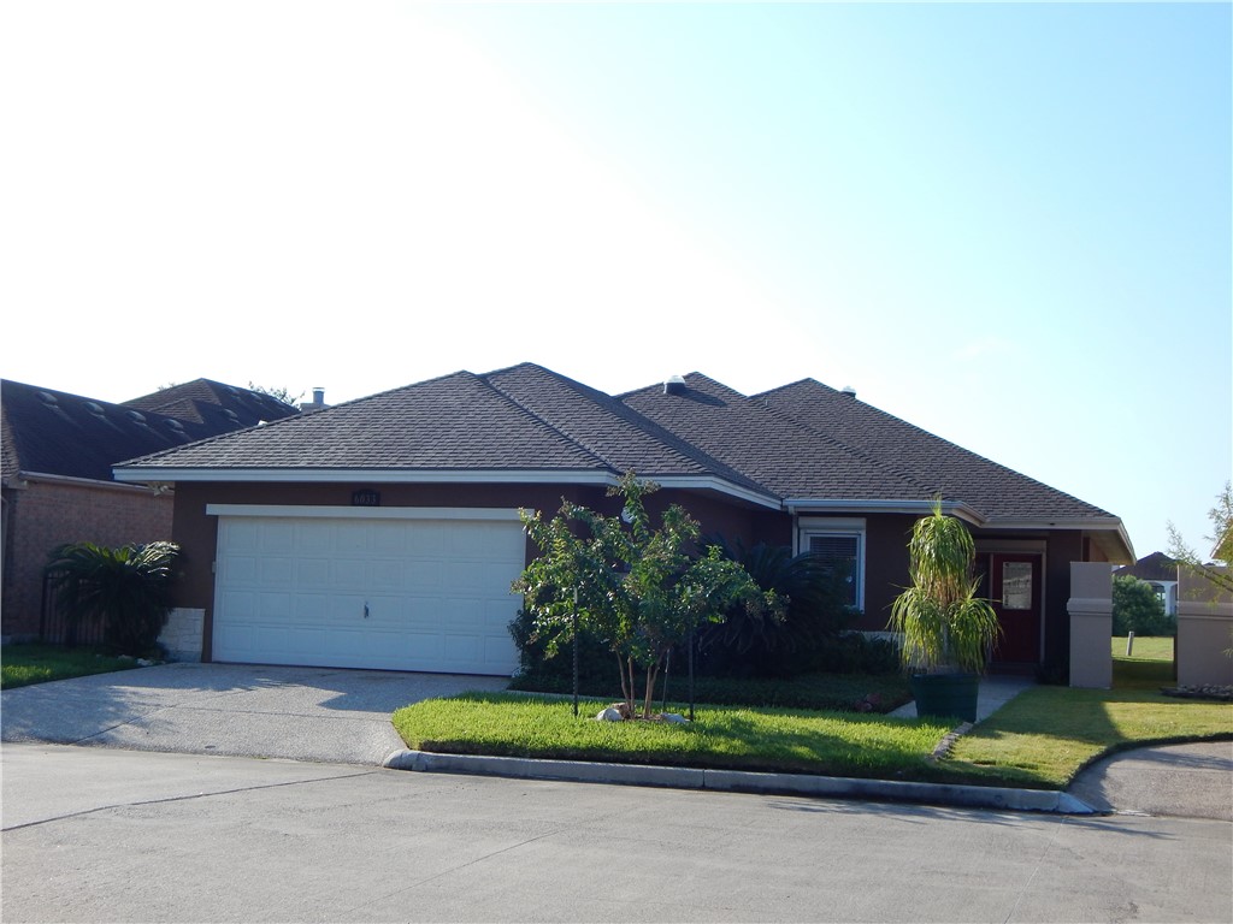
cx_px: 616
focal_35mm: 48
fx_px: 1710
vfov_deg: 30.3
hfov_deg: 39.7
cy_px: 462
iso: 125
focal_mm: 8.6
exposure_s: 1/800
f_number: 3.7
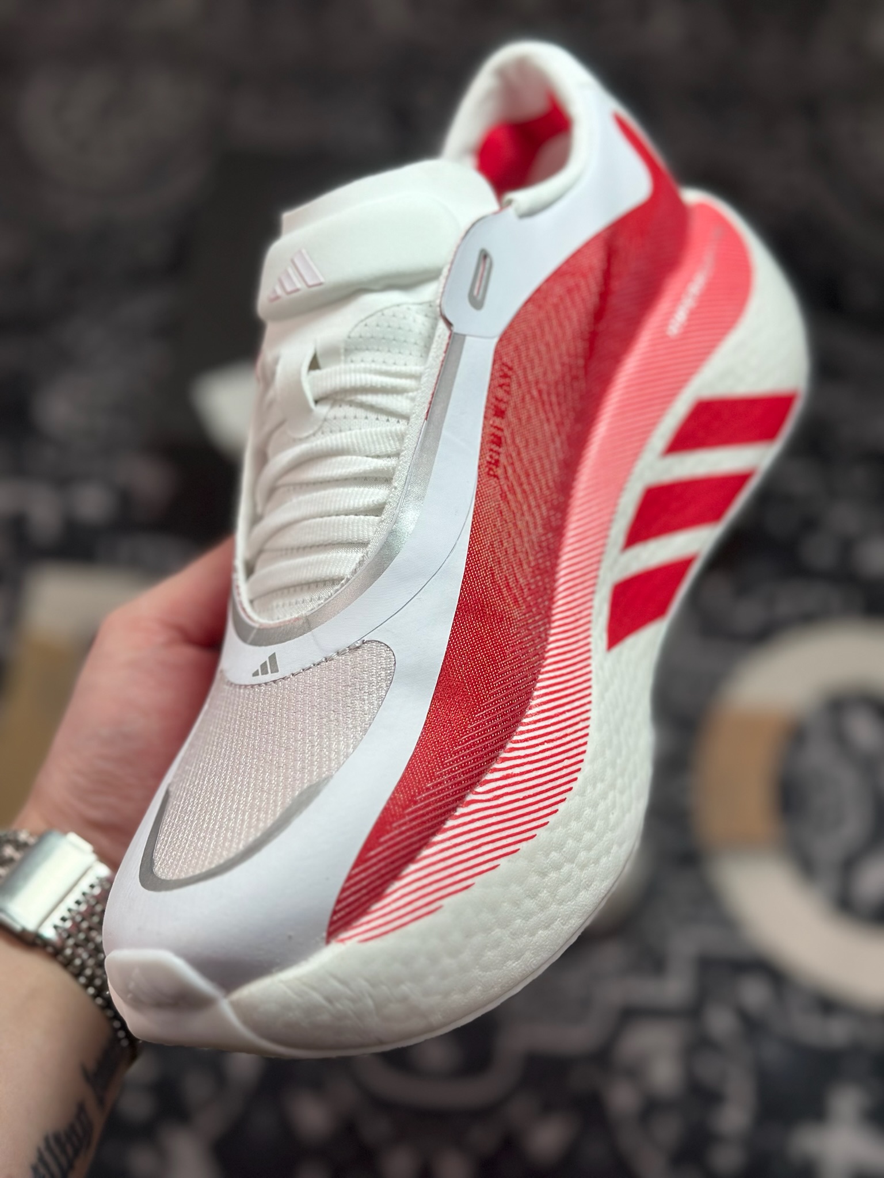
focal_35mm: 48
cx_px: 442
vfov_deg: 39.7
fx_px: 1634
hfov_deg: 30.3
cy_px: 589
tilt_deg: -57.8
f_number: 1.78
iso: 80
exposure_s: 1/1815
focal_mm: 6.86
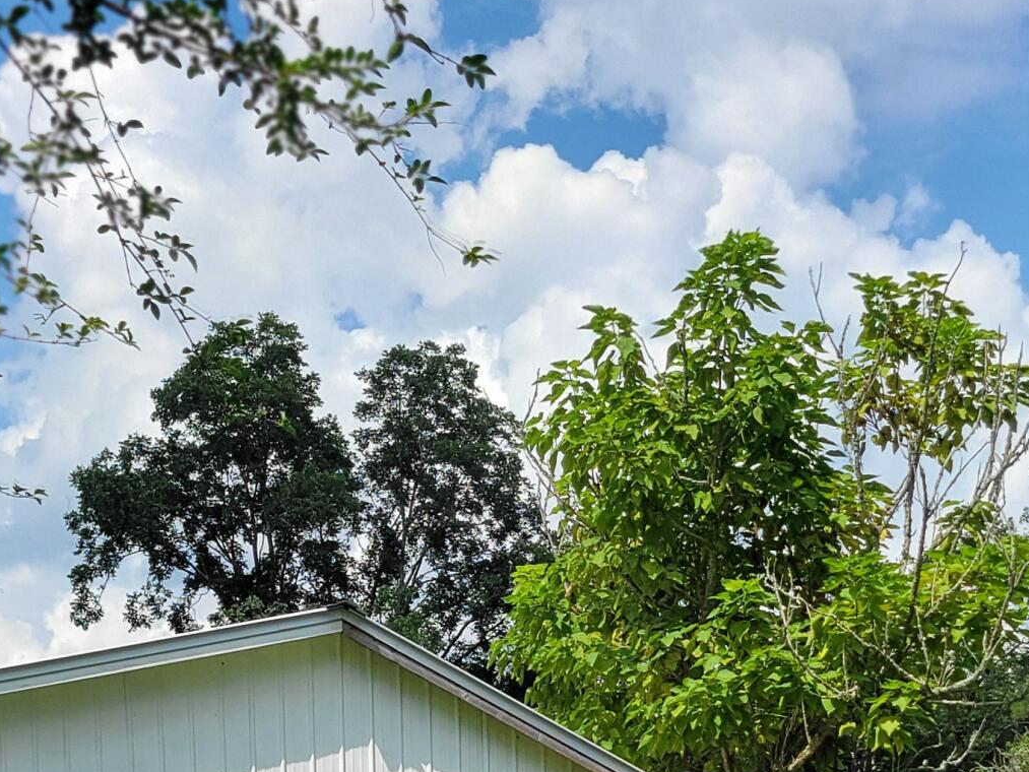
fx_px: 2289
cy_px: 1065
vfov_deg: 17.7
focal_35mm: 77
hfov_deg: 25.3
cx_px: 609
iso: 40
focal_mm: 5.4
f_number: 1.8
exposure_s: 1/2686
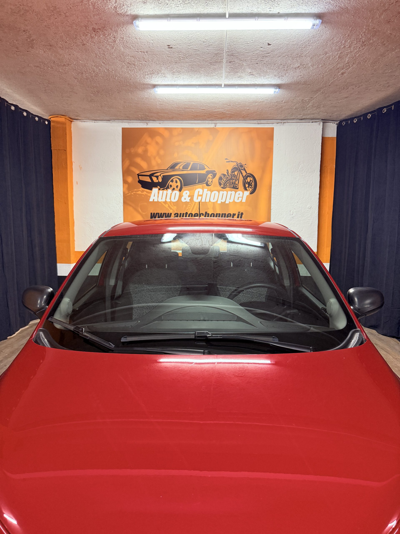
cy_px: 267
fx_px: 370
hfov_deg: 56.8
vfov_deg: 71.6
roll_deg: -0.3
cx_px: 200
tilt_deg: -6.0
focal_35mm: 24
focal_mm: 6.76
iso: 200
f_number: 1.78
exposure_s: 1/50
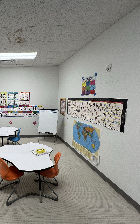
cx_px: 13
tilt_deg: -7.7
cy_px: 116
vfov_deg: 88.0
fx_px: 116
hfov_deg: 54.0
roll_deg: +1.5
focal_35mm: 19
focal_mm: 1.57
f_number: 1.8
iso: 40
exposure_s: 1/40
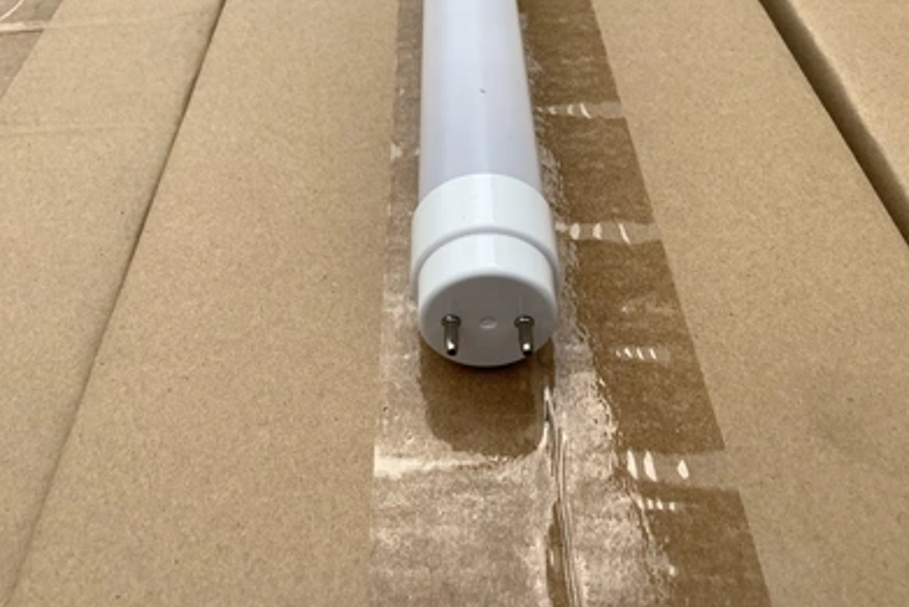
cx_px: 460
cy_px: 305
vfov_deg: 40.0
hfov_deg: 57.2
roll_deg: -1.7
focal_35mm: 33
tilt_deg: -44.9
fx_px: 834
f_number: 2.4
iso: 25
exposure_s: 1/1812
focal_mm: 3.3
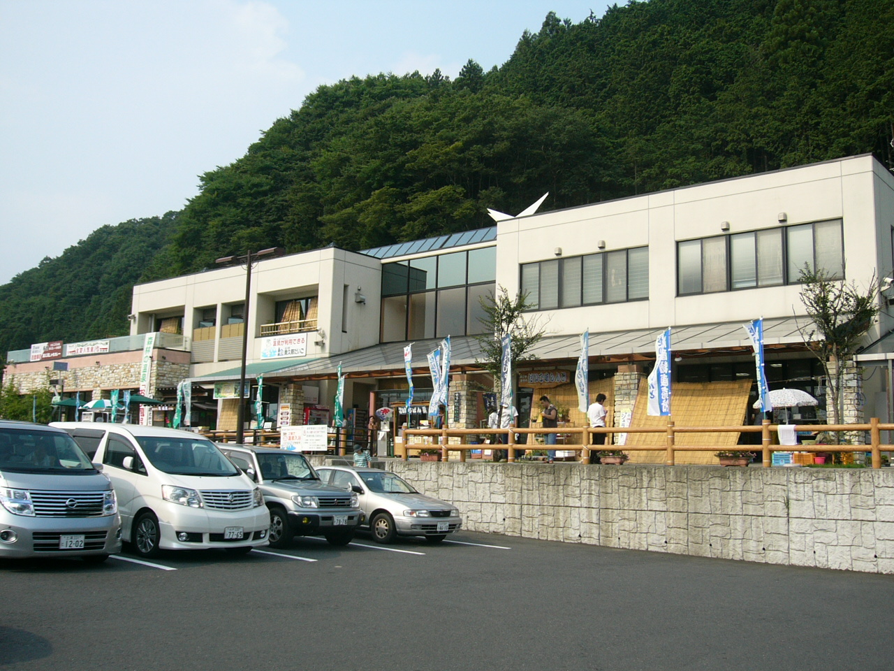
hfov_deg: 52.6
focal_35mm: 35
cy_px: 336
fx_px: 904
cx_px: 447
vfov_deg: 40.7
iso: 50
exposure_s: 1/100
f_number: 8
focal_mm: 5.8
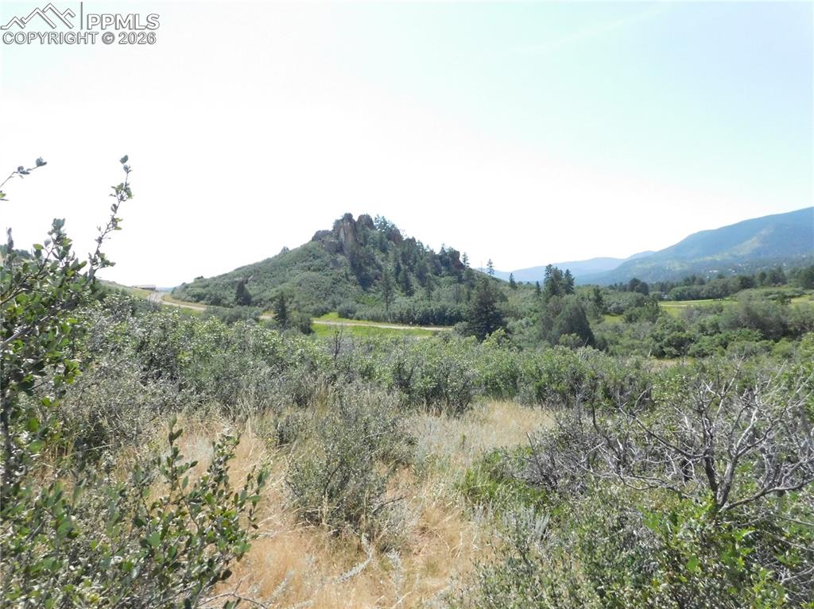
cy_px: 304
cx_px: 407
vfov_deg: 58.8
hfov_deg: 74.0
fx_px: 541
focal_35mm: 23
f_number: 6
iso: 800
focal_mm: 4
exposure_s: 1/1500
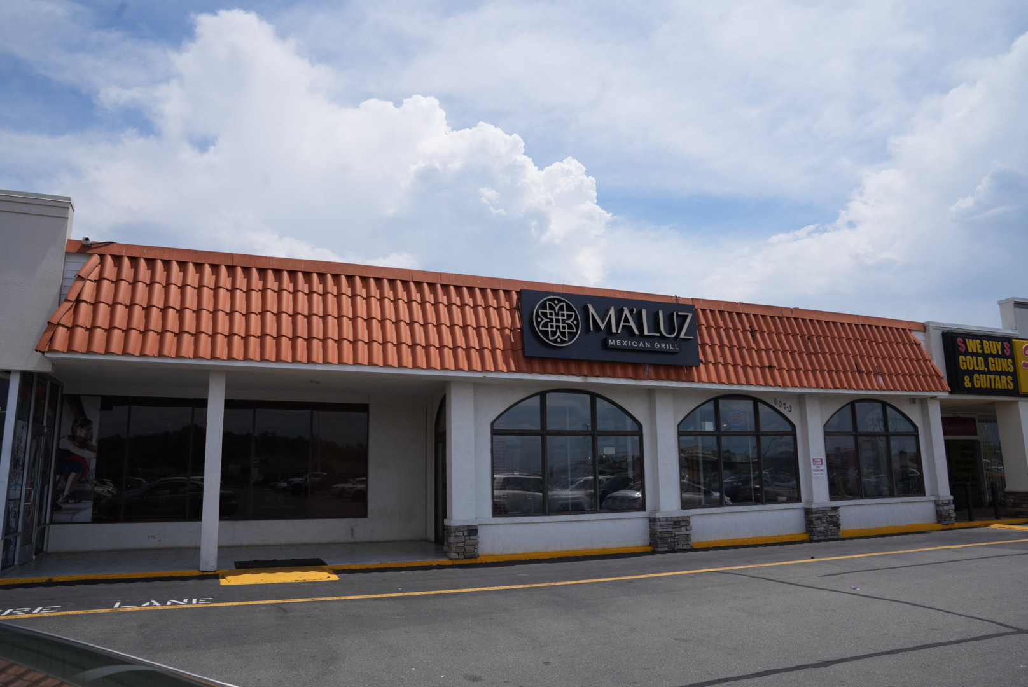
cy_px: 344
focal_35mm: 25
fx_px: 714
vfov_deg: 51.4
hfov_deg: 71.5
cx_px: 514
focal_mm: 25
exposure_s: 1/400
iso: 100
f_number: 8
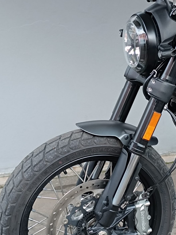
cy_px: 131
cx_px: 139
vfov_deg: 42.9
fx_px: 298
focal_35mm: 44
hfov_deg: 32.1
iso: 483
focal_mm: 6.14
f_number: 1.65
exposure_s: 1/100
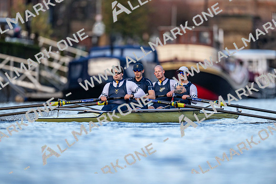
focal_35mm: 600
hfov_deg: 3.4
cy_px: 92
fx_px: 4601
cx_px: 138
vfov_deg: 2.3
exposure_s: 1/2500
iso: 1100
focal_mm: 600
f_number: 4
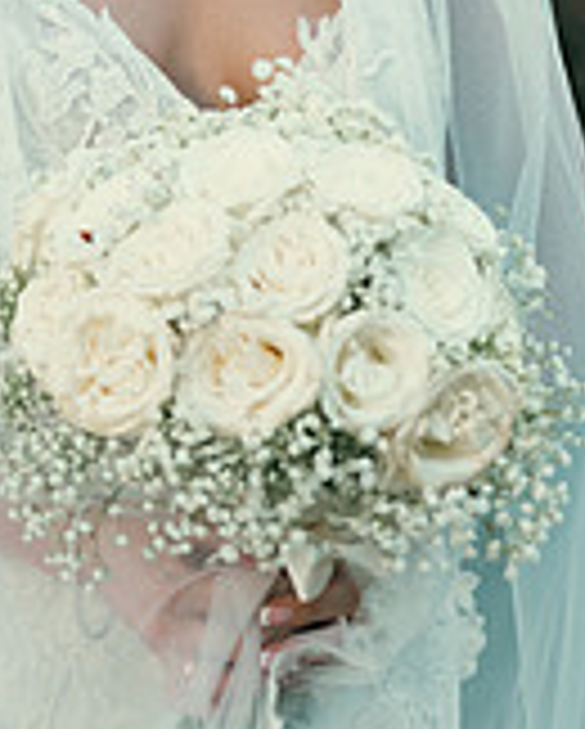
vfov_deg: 6.2
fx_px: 6740
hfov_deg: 5.0
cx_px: 202
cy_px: 18
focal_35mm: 312
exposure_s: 1/200
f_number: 3.5
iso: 160
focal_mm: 120
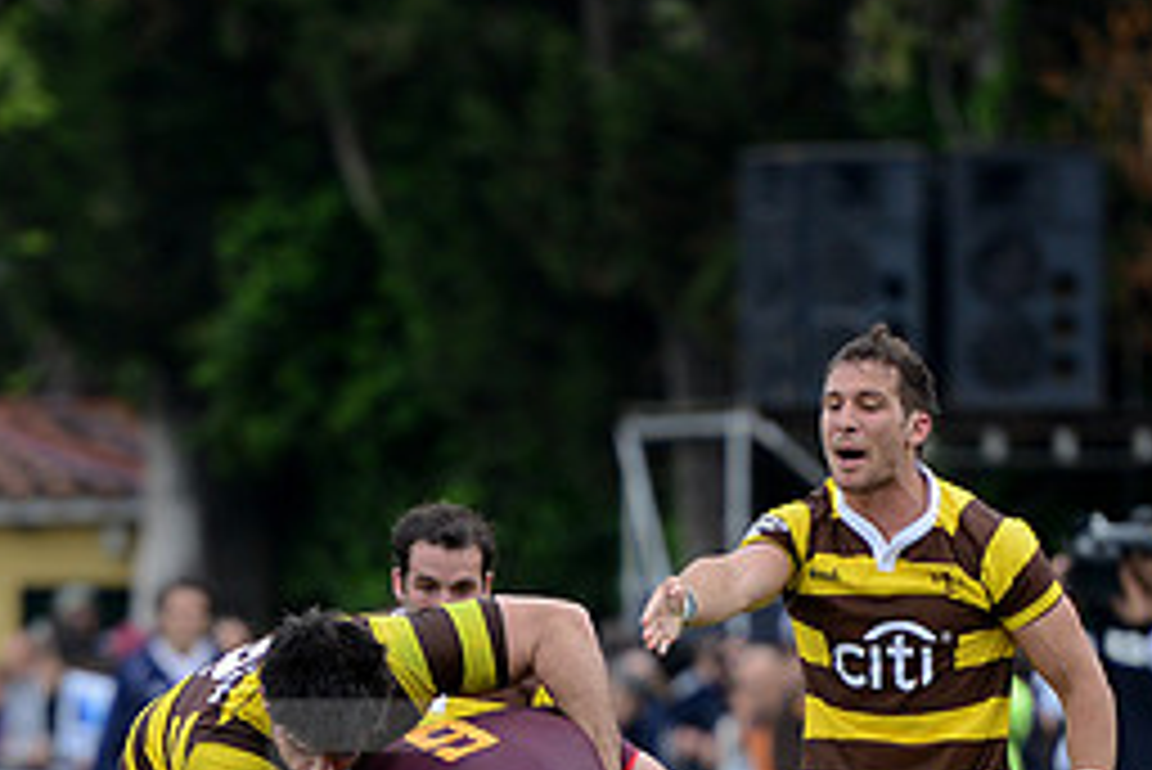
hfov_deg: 4.7
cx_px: 72
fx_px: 14151
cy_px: 835
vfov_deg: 3.1
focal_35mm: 442
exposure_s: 1/640
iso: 400
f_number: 2.8
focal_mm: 195
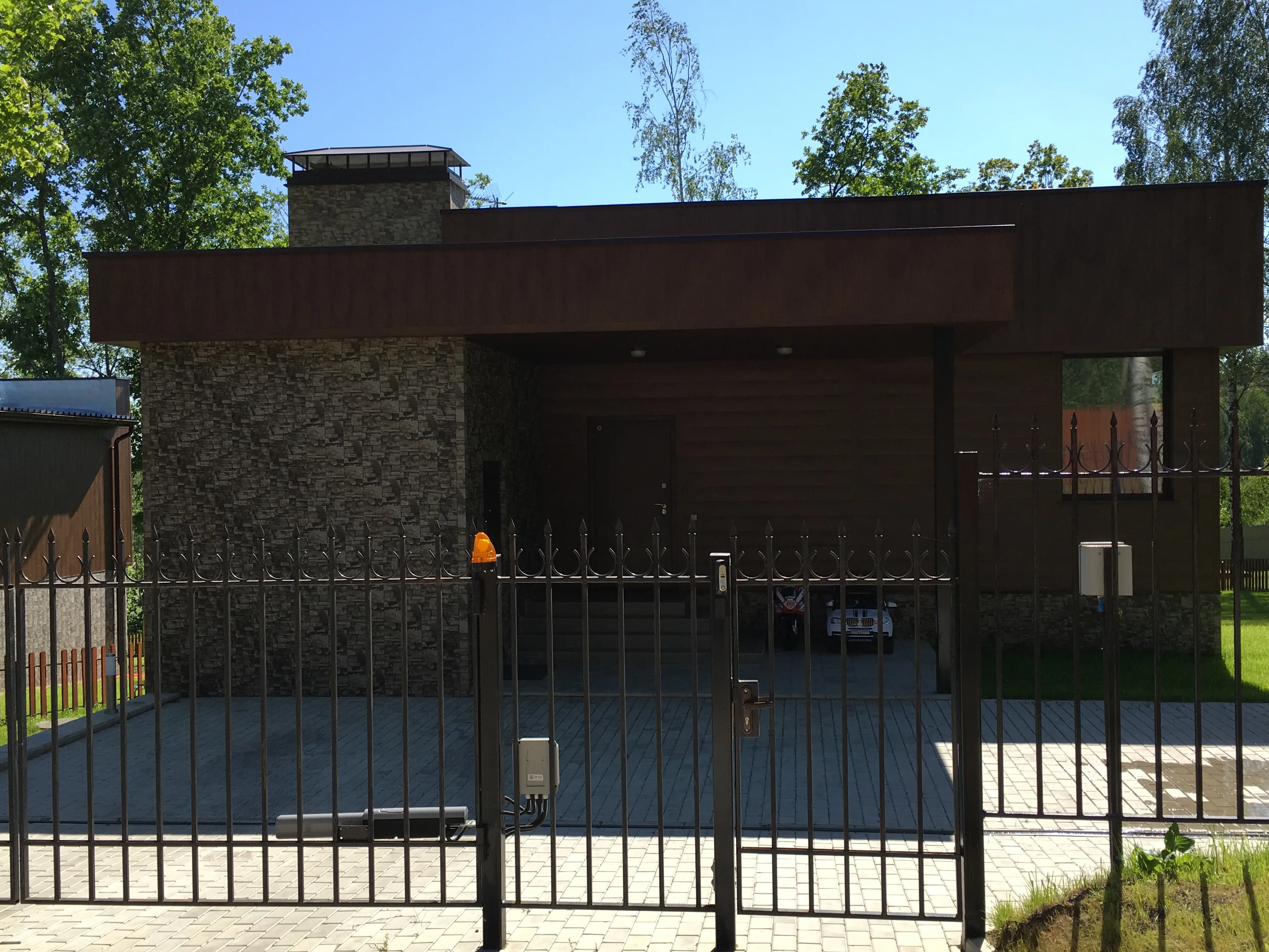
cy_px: 493
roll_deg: -0.1
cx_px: 676
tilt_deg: -1.1
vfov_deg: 40.7
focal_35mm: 35
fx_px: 1283
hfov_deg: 52.6
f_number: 2.2
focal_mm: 4.15
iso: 25
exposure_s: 1/916
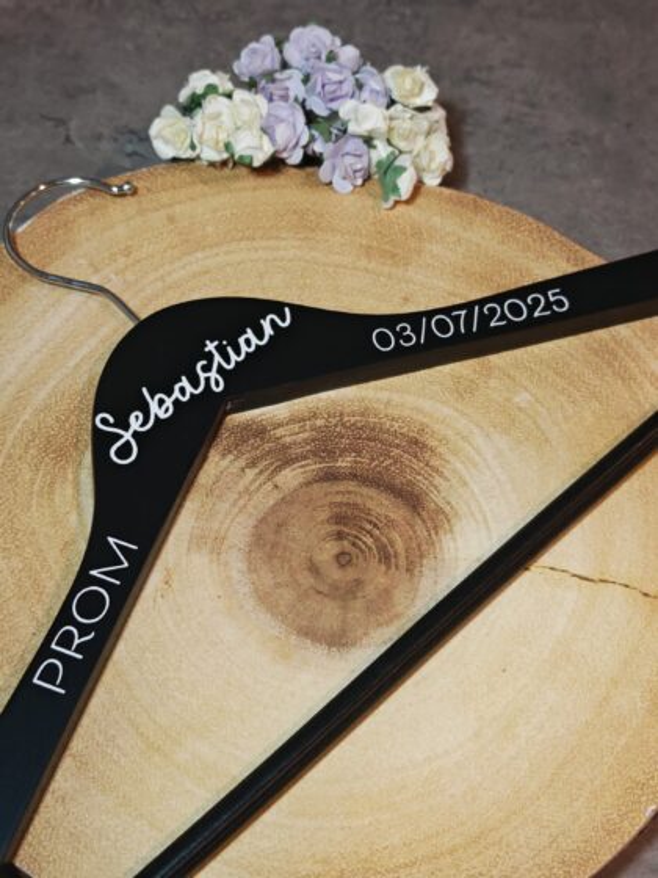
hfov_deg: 30.3
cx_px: 329
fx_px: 1217
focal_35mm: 48
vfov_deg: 39.7
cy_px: 439
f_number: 2
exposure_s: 1/100
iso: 200
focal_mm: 6.83
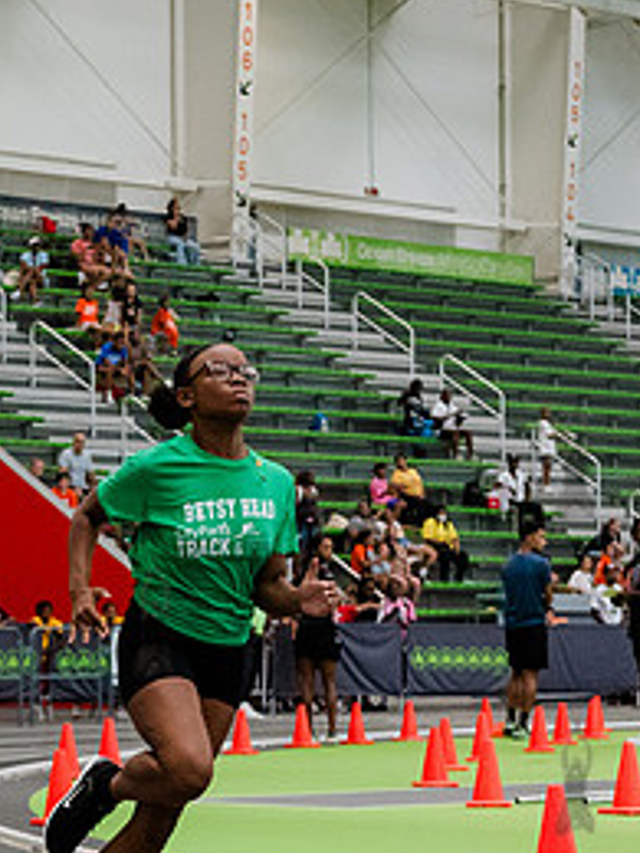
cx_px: 38
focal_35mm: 130
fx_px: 3205
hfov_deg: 11.3
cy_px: 700
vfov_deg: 15.1
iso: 6400
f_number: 3.5
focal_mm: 50
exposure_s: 1/1600
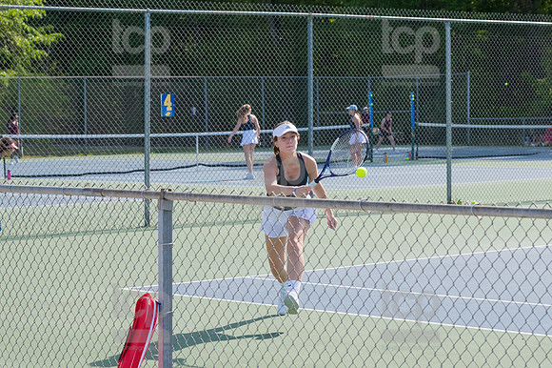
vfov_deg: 11.7
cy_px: 184
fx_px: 1793
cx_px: 276
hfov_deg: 17.5
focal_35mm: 117
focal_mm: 78
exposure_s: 1/2000
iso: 1000
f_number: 5.6
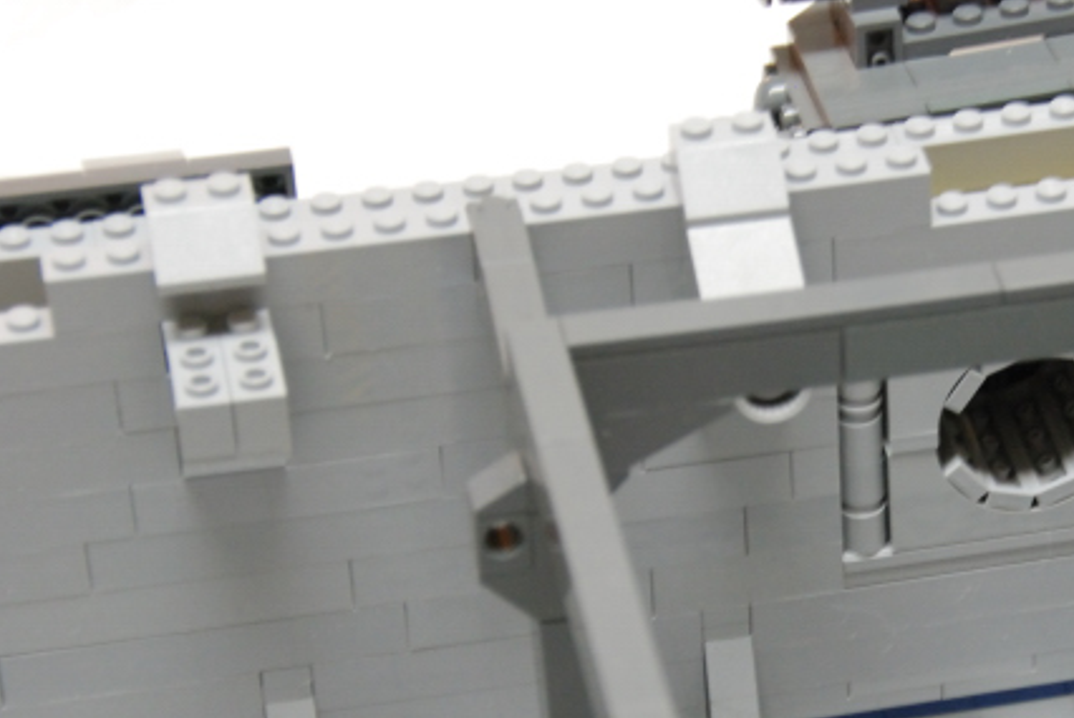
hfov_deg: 12.1
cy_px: 607
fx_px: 5047
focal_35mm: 169
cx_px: 920
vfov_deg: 8.1
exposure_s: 1/10
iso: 800
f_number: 8
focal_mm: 60
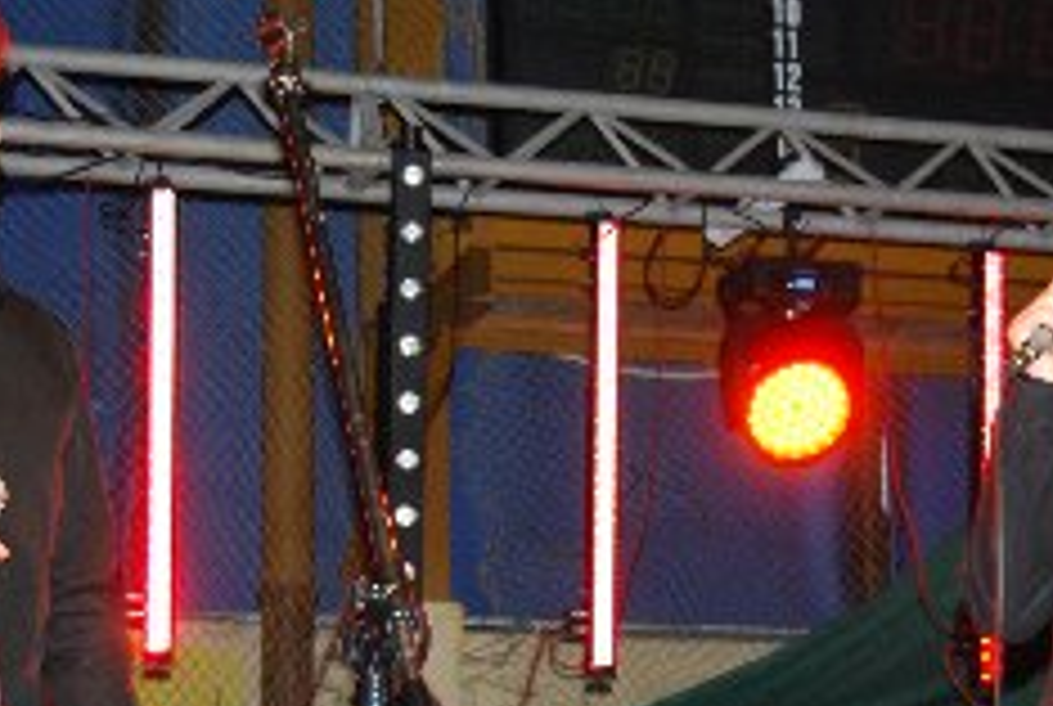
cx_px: 603
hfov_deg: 16.7
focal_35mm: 122
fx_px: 3575
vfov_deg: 11.2
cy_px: 668
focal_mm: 38
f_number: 4.8
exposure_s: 1/60
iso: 900
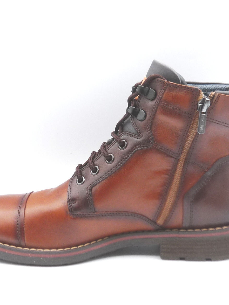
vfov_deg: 38.9
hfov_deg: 29.7
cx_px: 105
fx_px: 432
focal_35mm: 49
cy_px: 154
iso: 100
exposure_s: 1/100
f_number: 4
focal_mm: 4.8
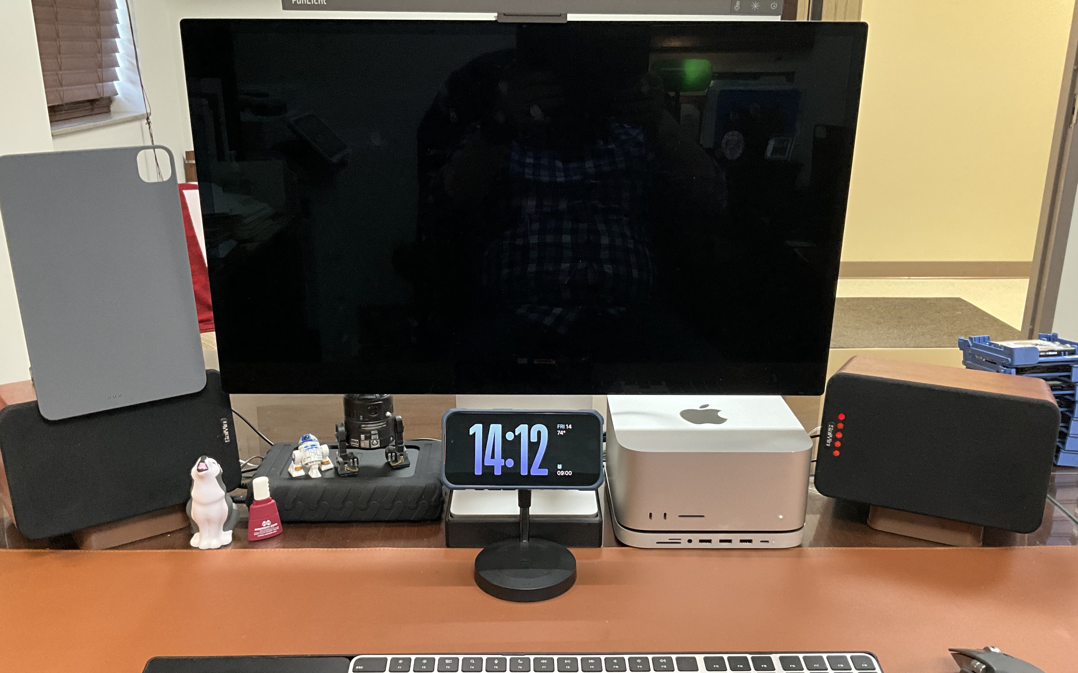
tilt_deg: -18.9
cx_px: 537
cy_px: 382
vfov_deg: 38.2
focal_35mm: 33
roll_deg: -0.1
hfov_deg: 58.1
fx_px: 969
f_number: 1.8
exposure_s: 1/60
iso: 200
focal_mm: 3
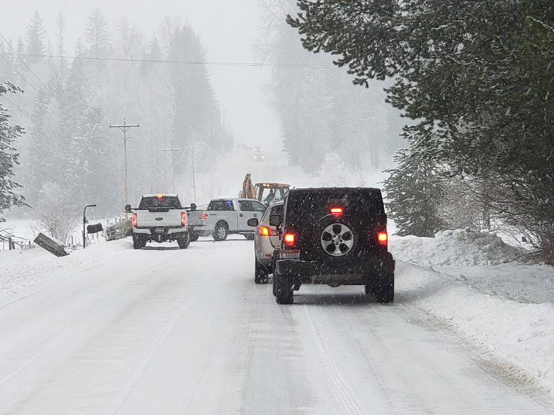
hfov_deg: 36.8
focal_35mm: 52
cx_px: 277
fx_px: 832
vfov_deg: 28.0
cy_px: 208
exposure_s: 1/120
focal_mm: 6
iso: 32
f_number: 2.4
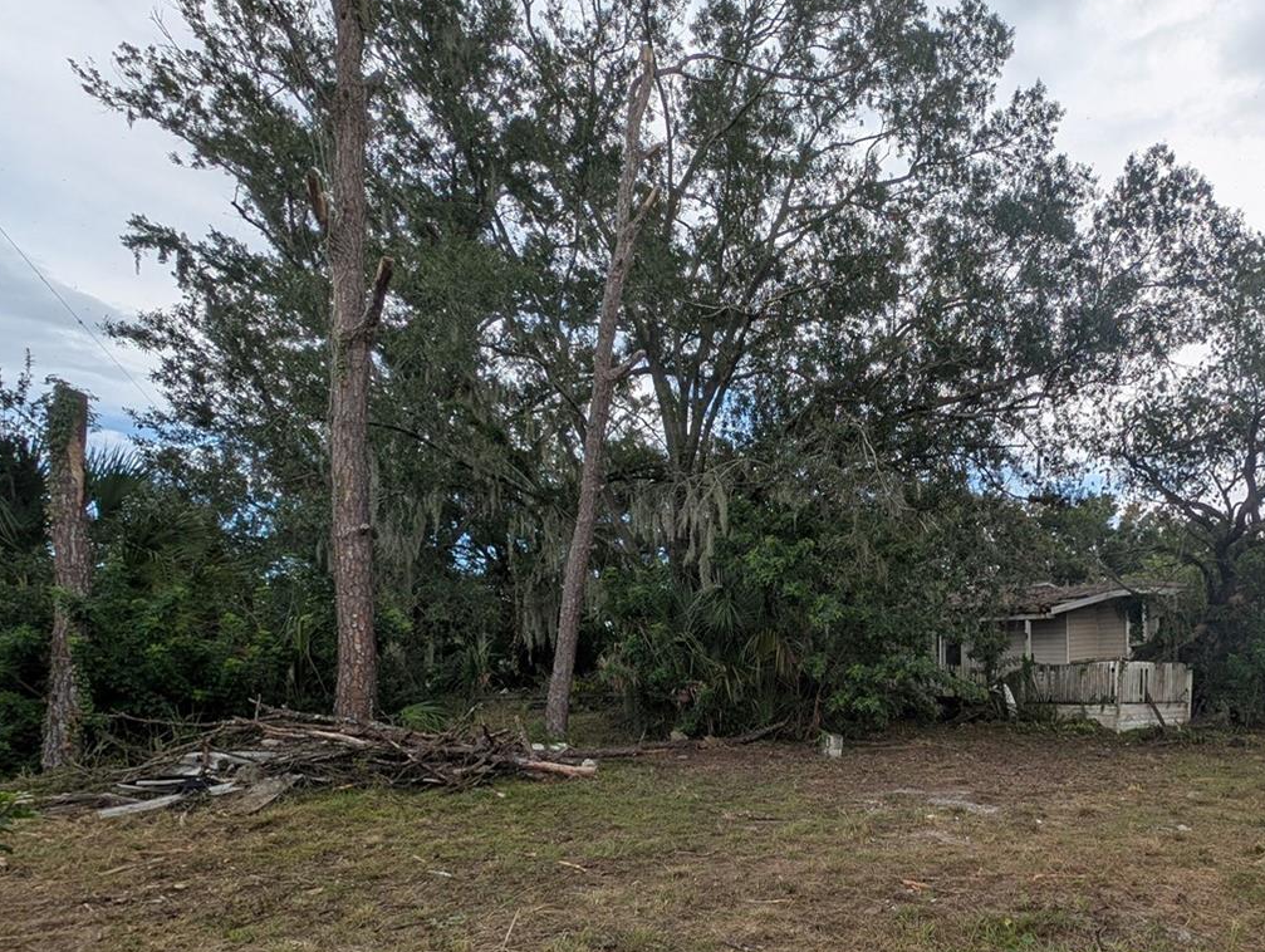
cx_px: 852
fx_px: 695
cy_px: 673
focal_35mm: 19
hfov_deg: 81.5
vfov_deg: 65.9
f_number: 1.95
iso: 40
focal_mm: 2.23
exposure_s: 1/1058
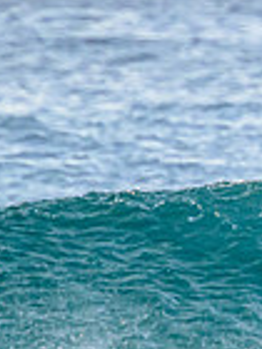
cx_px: 609
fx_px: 32909
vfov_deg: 0.6
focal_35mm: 3261
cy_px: 141
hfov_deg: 0.5
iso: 2800
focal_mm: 800
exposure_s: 1/1250
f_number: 11
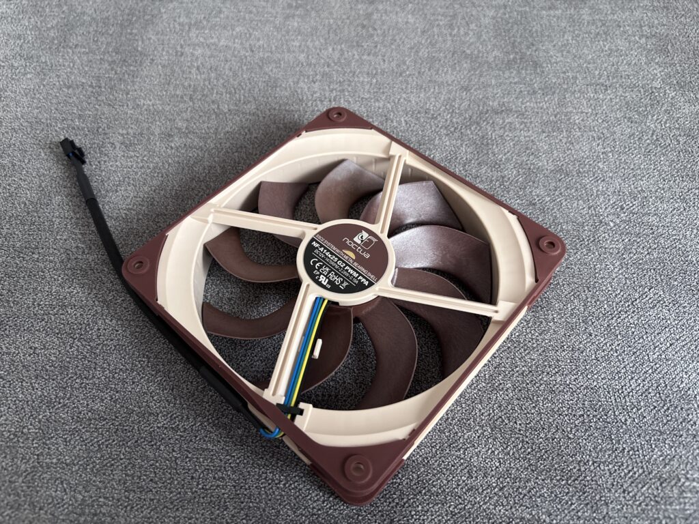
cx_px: 350
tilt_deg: -54.5
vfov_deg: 53.1
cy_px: 262
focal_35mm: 26
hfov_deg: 67.3
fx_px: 525
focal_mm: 5.96
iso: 500
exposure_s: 1/60
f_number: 1.6
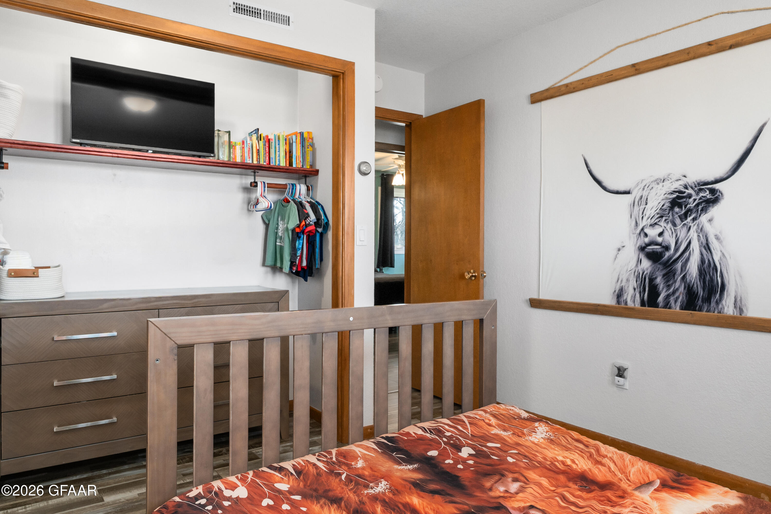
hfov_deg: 73.7
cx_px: 386
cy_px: 257
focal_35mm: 24
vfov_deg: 53.1
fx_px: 514
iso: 320
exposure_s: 1/20
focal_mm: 16
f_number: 7.1
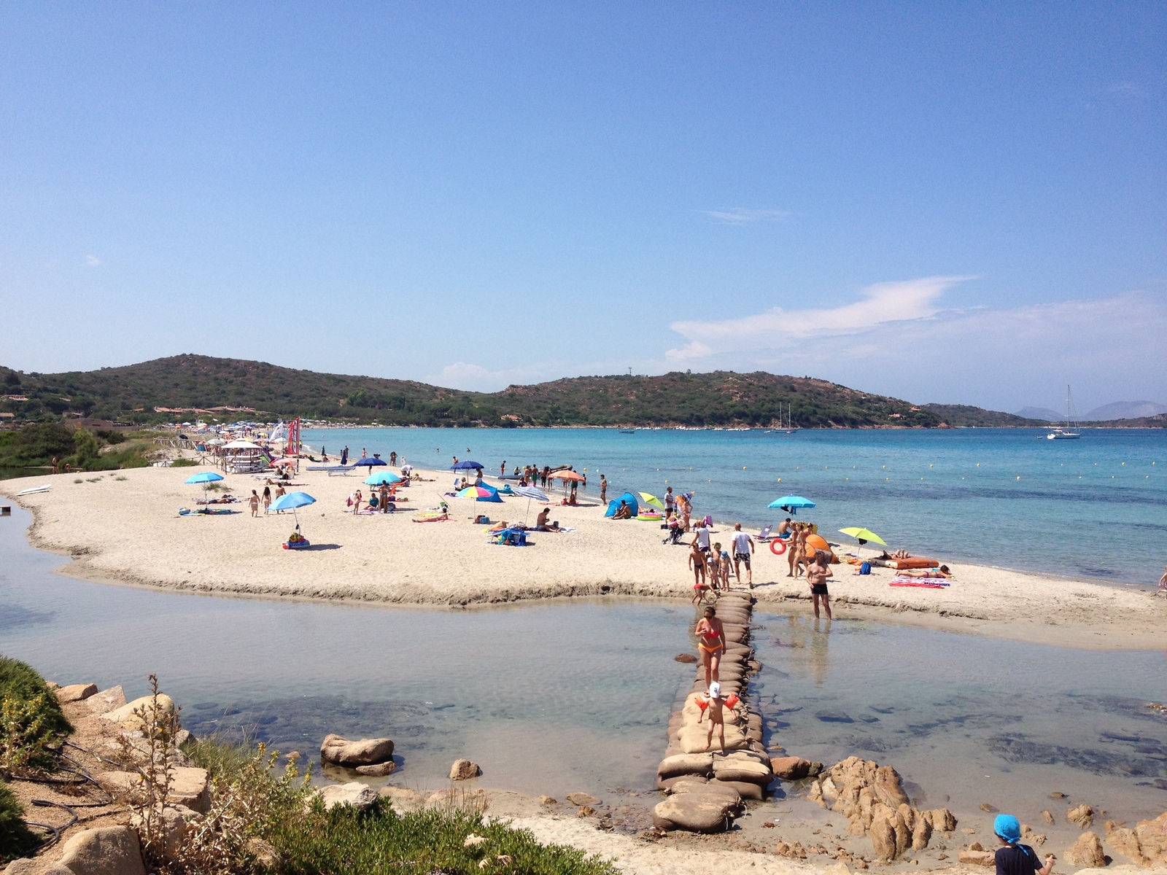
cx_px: 584
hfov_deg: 52.6
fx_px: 1180
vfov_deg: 40.7
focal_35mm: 35
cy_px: 438
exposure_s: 1/2404
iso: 50
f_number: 2.4
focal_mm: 4.28
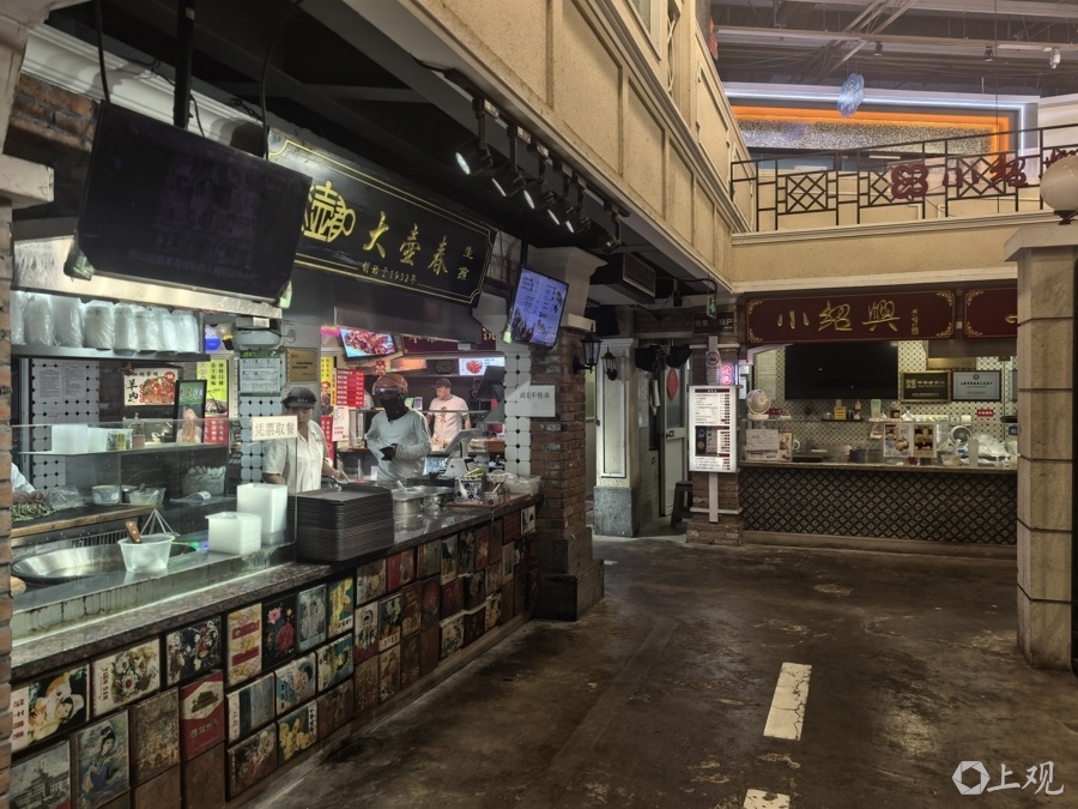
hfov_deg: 71.6
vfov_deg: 56.8
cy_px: 404
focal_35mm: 24
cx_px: 539
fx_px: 747
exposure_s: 1/120
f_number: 1.4
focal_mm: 6.98
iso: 80
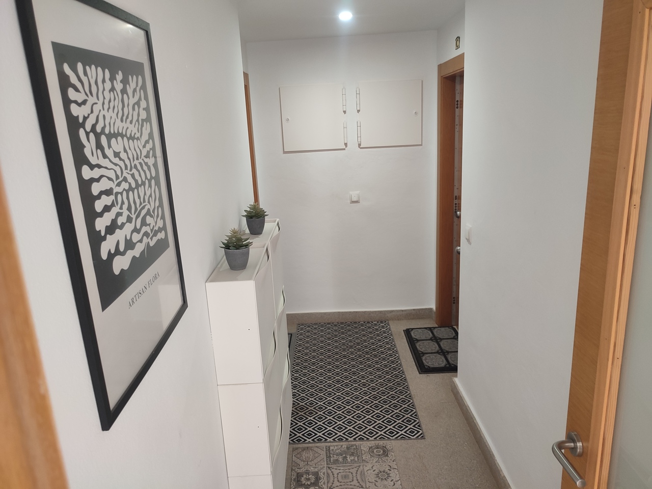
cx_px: 326
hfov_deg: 69.4
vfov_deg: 54.9
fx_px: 471
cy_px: 244
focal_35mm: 25
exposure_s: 1/33
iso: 664
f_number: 1.9
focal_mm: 6.04
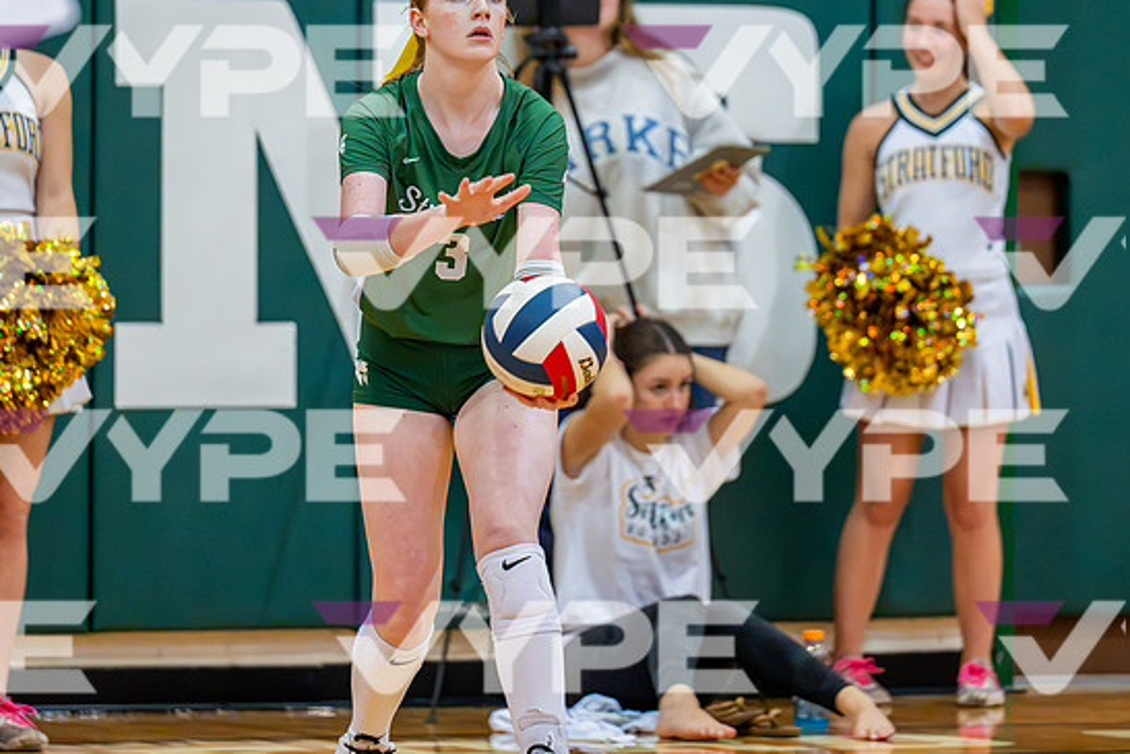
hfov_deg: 6.7
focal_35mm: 308
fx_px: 9670
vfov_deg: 4.5
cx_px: 579
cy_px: 182
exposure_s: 1/800
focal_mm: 200
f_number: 2.8
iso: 9000
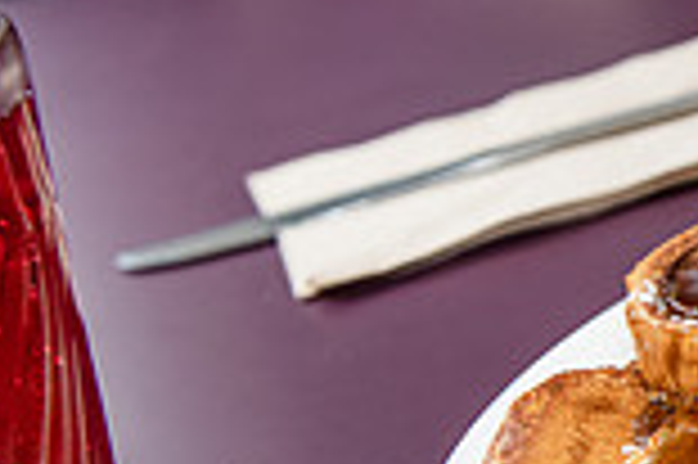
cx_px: 1054
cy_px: 241
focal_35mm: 131
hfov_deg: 14.6
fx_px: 2537
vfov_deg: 10.4
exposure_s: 1/250
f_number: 4
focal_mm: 35
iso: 1000
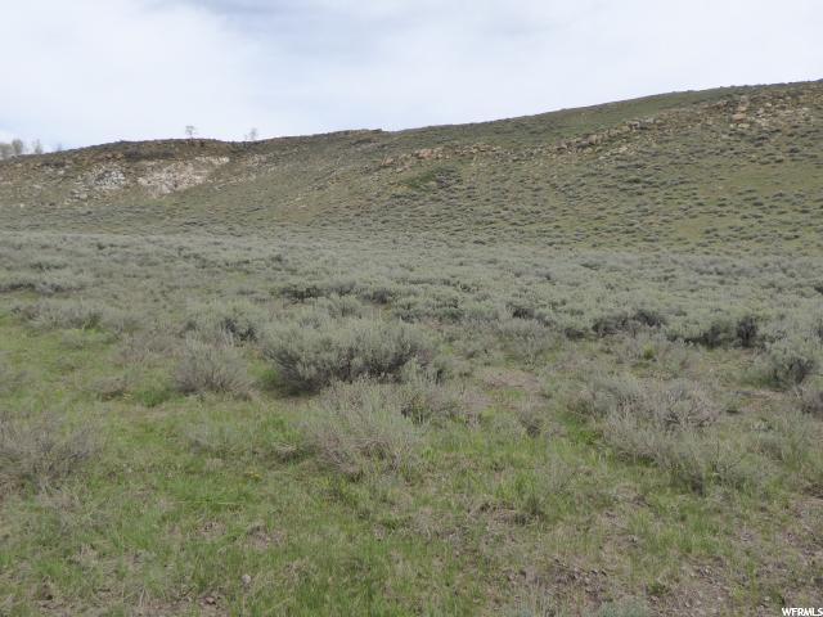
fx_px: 594
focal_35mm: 25
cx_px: 412
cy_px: 308
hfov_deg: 69.4
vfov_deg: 54.9
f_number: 3.3
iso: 200
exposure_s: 1/1300
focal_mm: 4.3
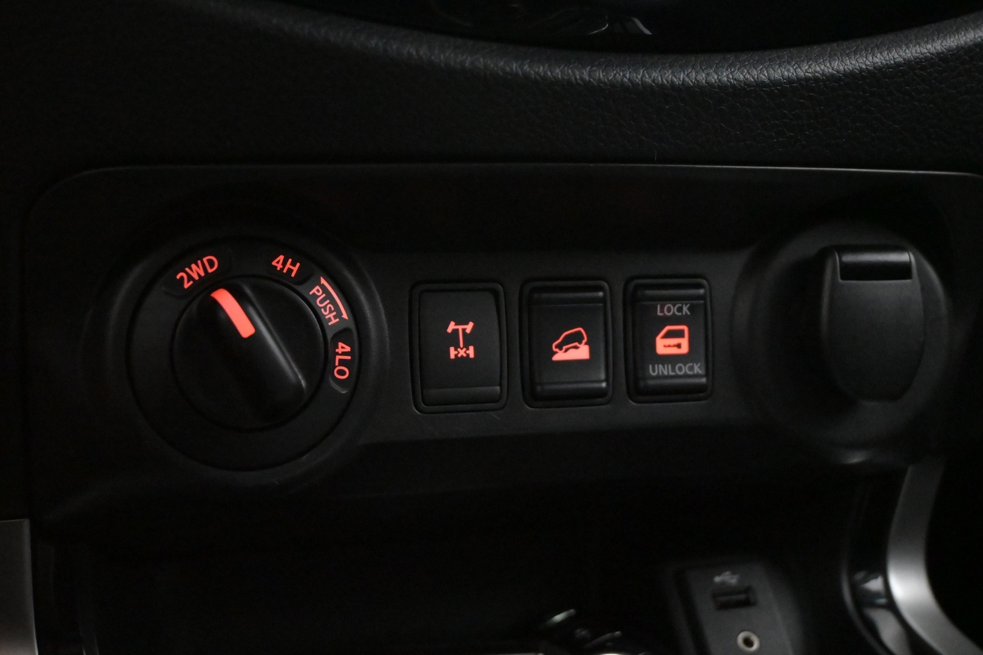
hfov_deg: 38.9
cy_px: 328
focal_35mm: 51
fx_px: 1392
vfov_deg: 26.5
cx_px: 492
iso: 11400
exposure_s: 1/50
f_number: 5
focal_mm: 34
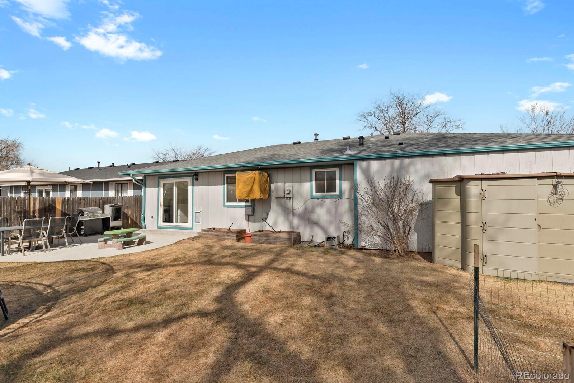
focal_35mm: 17
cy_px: 192
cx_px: 287
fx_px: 271
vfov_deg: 70.4
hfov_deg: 93.3
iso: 100
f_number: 8
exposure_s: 1/100
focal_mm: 17
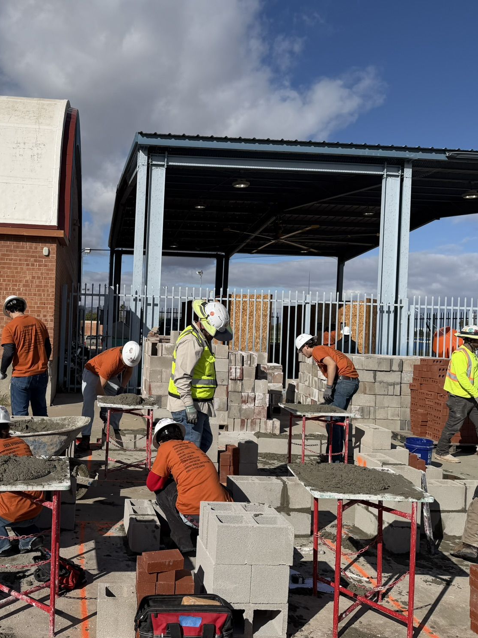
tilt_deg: +0.2
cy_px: 322
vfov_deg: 55.3
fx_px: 607
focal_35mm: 33
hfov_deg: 41.8
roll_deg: -1.8
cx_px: 127
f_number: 1.78
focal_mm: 6.76
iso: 100
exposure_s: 1/14286
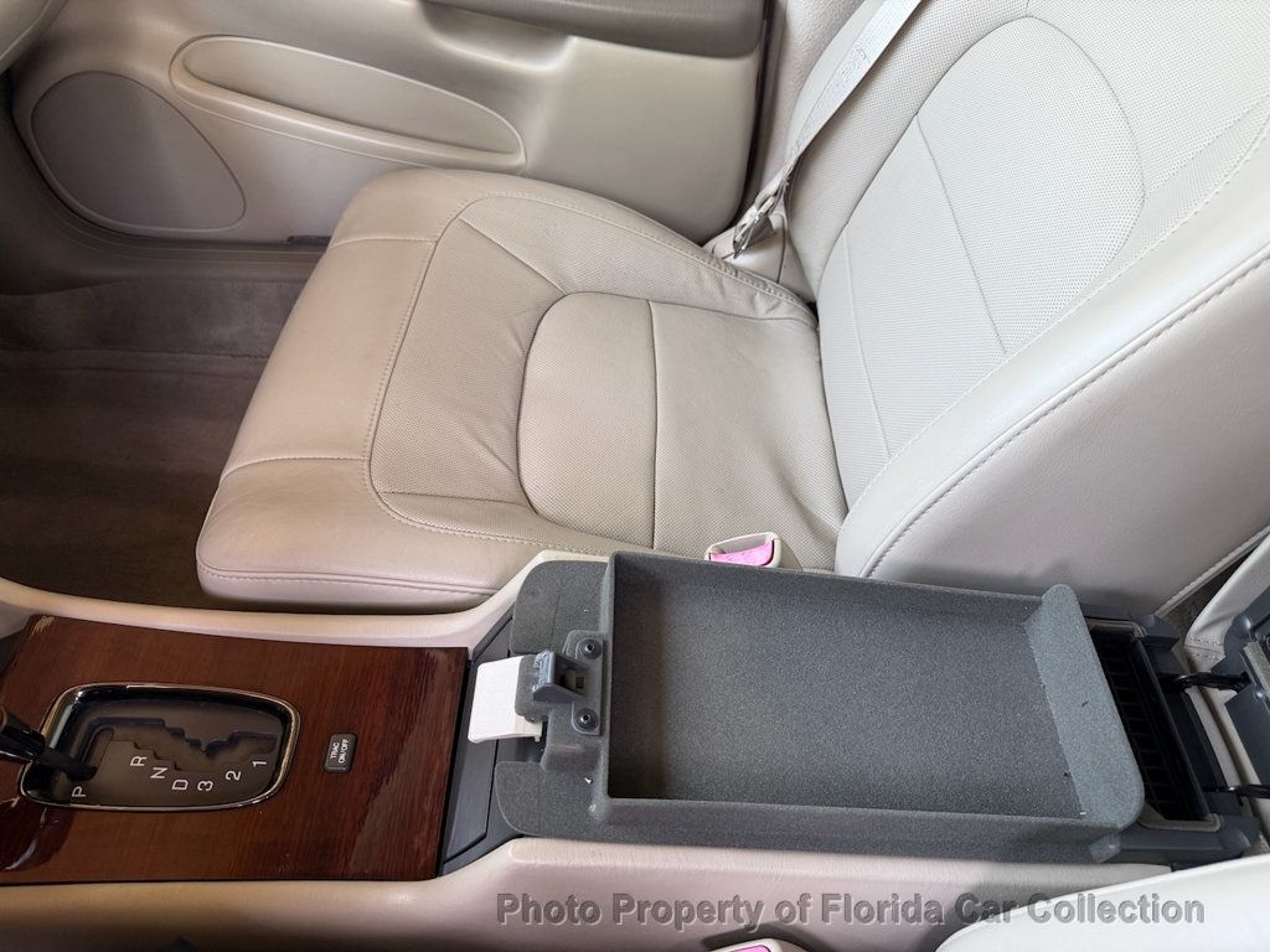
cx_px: 635
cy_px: 476
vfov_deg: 56.8
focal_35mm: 24
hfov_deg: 71.6
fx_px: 881
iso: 200
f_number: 1.78
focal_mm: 6.76
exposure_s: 1/121
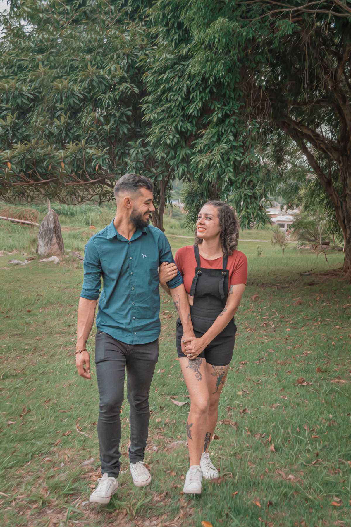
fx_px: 527
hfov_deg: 36.8
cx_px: 176
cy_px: 264
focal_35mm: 36
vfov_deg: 53.2
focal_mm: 24
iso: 200
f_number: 5.6
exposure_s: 1/160
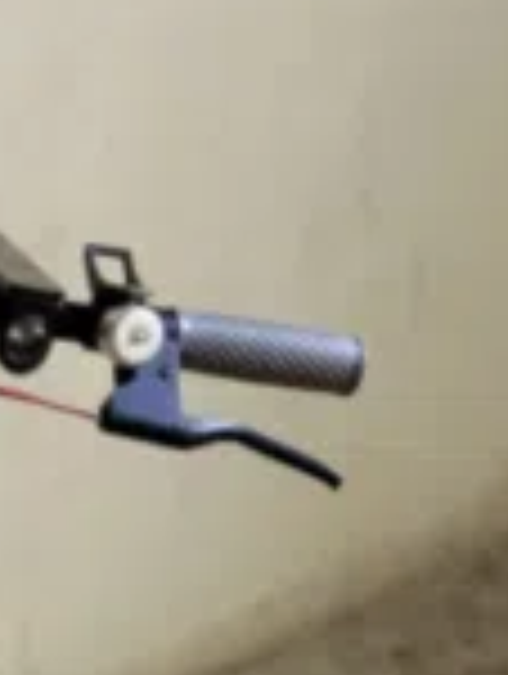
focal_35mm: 128
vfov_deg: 14.8
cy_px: 855
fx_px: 2497
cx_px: -76
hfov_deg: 11.4
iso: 250
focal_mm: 6.86
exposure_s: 1/33
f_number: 1.78
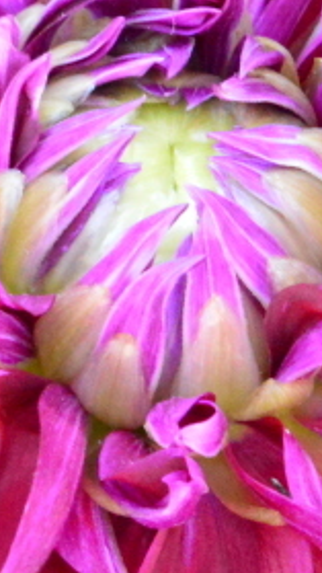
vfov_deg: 3.1
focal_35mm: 704
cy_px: 247
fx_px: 10683
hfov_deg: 1.7
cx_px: 150
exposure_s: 1/40
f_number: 20
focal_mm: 122
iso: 6400
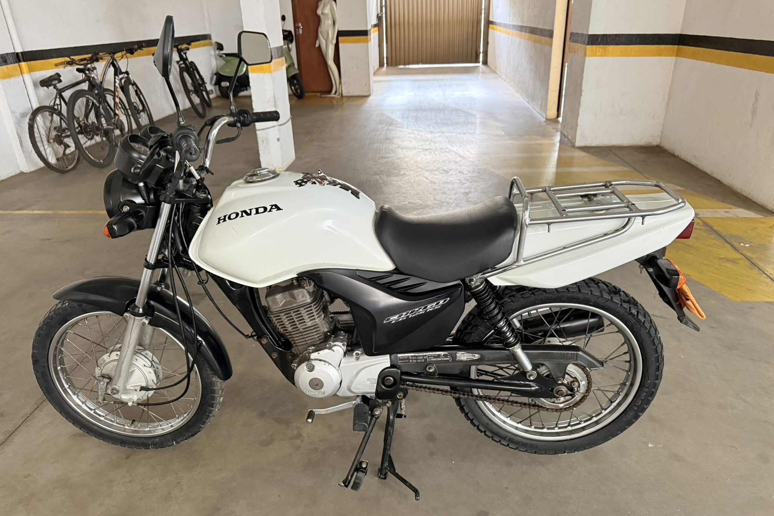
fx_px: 537
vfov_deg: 51.2
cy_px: 281
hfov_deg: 71.5
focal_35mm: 25
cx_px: 387
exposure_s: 1/40
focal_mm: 6.76
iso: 640
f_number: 1.78
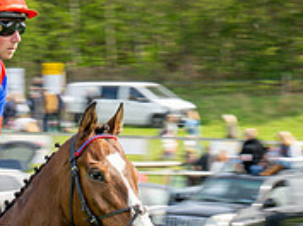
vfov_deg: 2.9
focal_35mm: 518
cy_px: 283
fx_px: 4525
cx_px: -100
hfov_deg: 3.8
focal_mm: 87
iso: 100
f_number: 9
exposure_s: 1/160
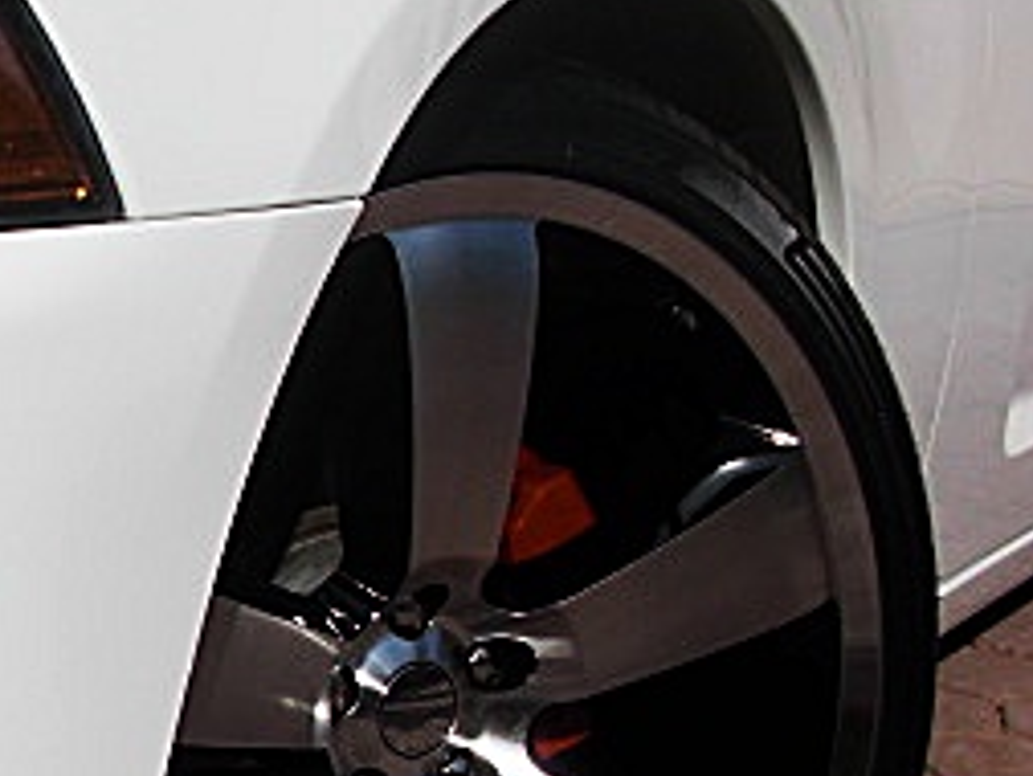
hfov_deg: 20.0
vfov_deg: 16.2
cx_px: -265
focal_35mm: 91
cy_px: 535
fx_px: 2717
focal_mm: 6.3
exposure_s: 1/250
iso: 50
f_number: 7.9
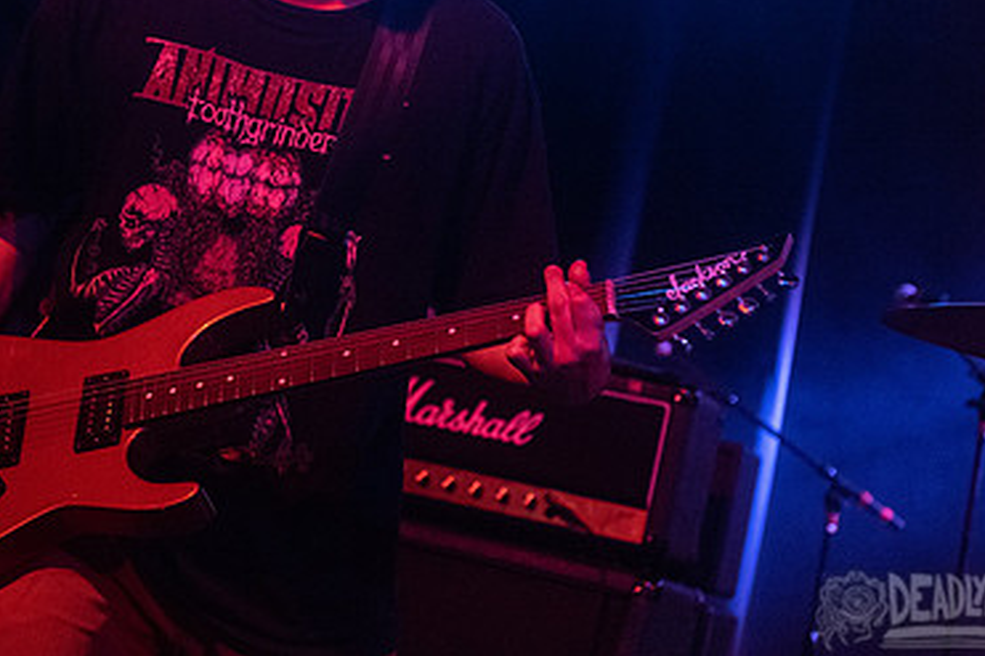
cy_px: 153
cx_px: 361
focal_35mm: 97
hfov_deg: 21.0
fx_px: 2653
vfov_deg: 14.0
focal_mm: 62
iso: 3200
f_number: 3.2
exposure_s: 1/320
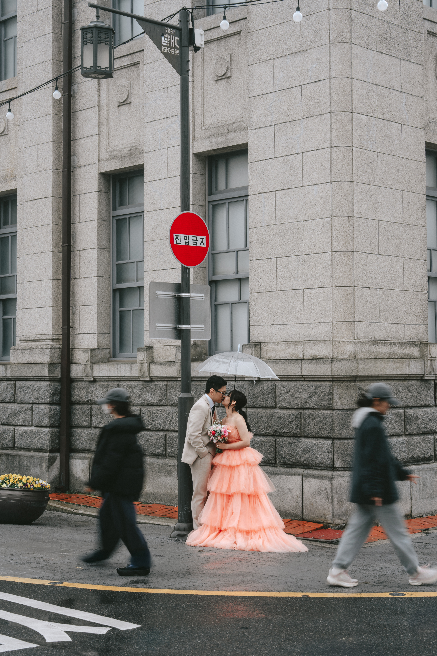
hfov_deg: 21.6
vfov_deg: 31.9
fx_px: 1147
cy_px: 328
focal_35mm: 63
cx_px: 218
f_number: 10
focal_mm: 63
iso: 50
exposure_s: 1/25
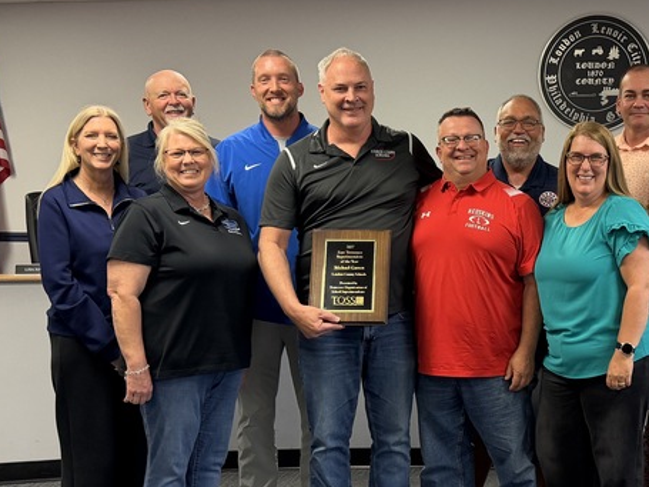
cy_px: 284
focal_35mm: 54
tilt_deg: -5.1
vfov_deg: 27.0
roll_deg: -0.1
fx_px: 1012
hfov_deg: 34.8
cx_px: 486
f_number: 1.78
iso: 250
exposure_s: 1/120
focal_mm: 6.76
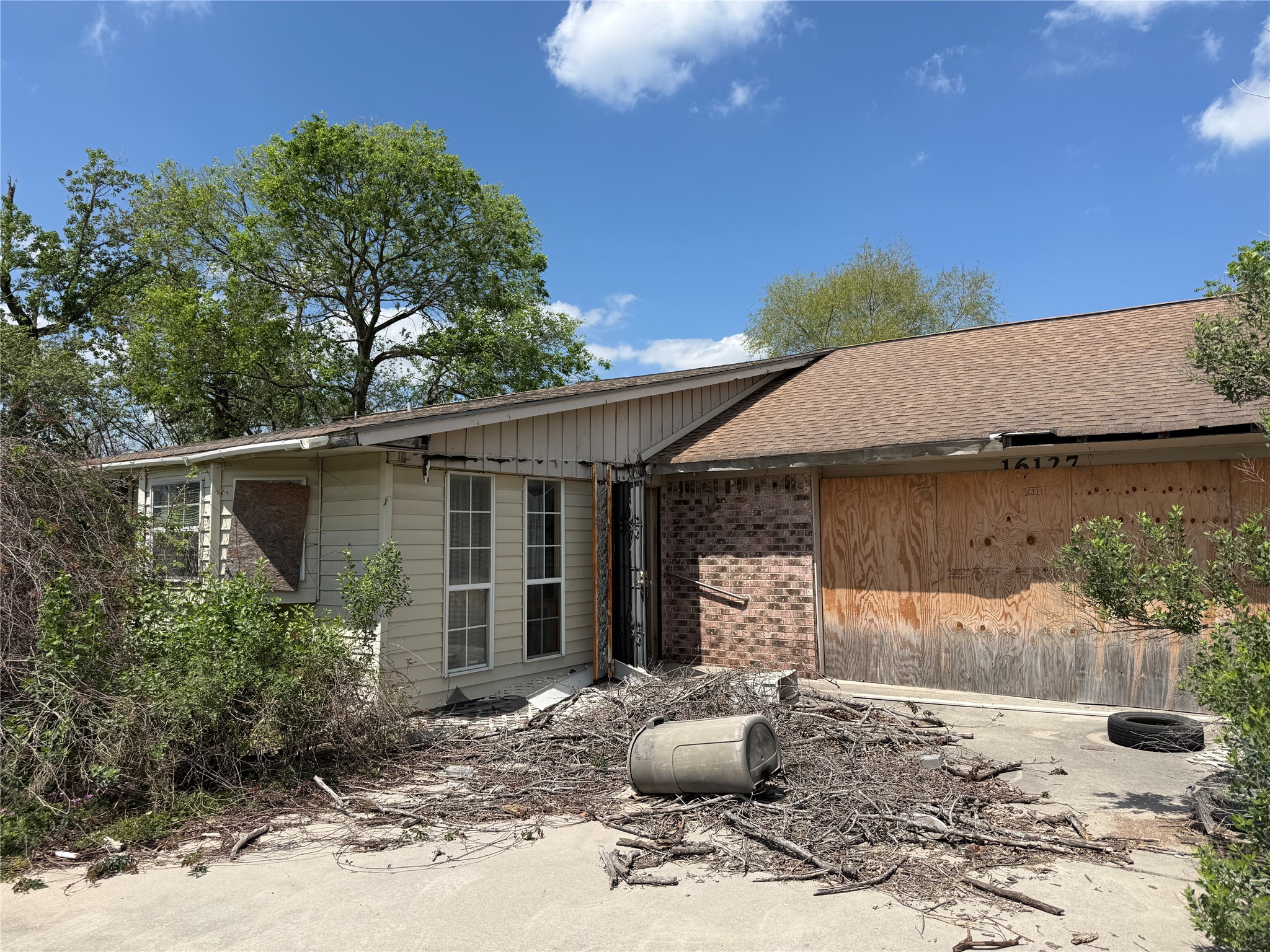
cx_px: 635
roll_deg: -0.7
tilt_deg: +4.5
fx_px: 881
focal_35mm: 24
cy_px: 476
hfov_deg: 71.6
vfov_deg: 56.8
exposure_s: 1/5714
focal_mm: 6.76
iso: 80
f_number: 1.78
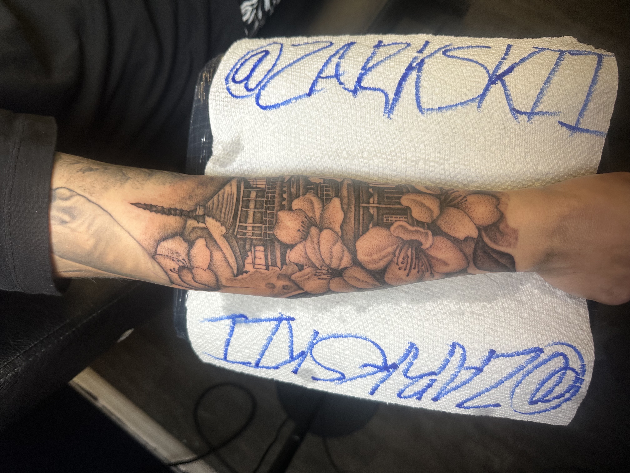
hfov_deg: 71.6
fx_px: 437
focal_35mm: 24
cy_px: 236
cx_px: 315
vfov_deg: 56.8
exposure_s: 1/120
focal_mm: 6.86
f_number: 1.78
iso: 160
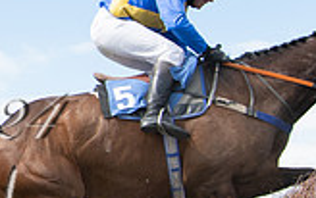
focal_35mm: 108
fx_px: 931
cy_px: 61
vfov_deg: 12.1
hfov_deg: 17.6
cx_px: -137
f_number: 8
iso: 800
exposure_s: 1/1100
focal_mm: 20
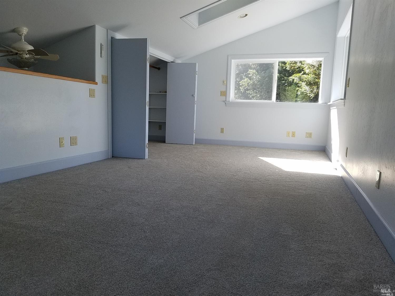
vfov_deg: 53.0
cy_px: 148
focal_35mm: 26
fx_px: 297
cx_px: 198
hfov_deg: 67.3
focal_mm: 4.2
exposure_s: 1/197
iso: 50
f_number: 1.7
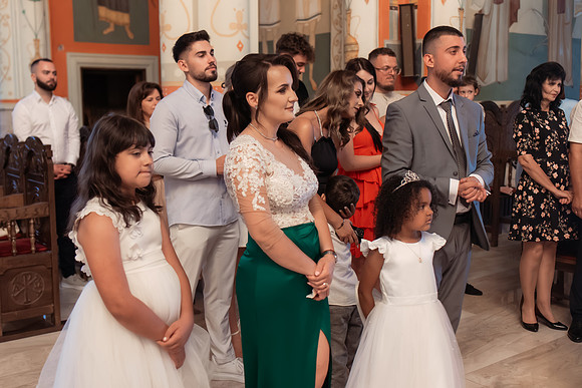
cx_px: 277
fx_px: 671
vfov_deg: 32.3
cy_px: 189
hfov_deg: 46.9
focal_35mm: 41
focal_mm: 35
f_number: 2.8
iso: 1600
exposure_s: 1/250
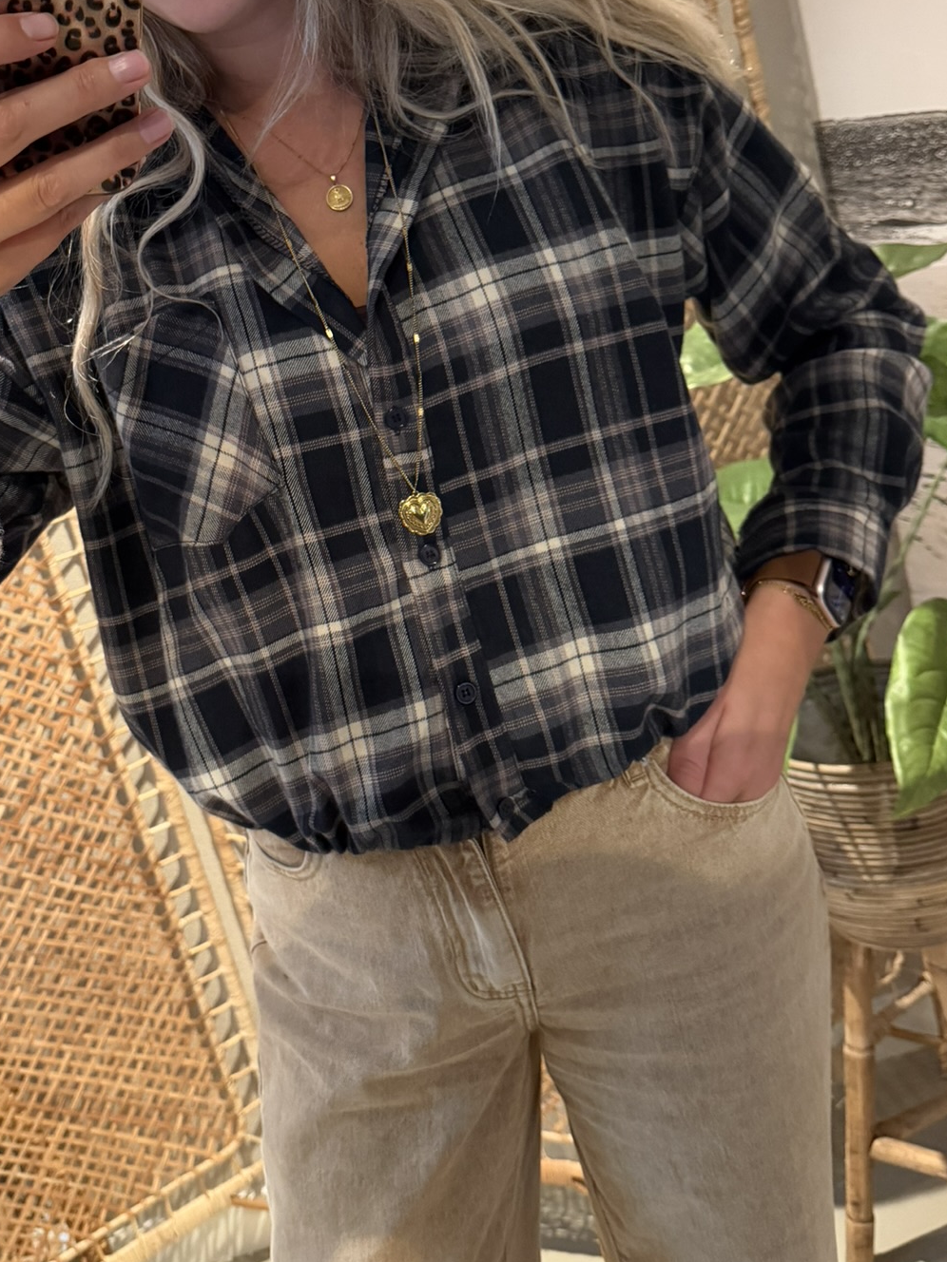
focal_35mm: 37
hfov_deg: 38.3
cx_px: 338
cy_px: 497
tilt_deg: -37.3
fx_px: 1350
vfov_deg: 49.8
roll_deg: +14.3
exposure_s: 1/50
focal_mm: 6.76
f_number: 1.78
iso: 800
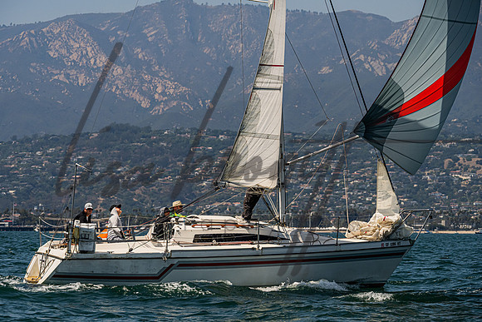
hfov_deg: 12.4
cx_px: 225
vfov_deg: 8.3
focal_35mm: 166
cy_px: 172
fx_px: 2220
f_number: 8
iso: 500
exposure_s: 1/3200
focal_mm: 145
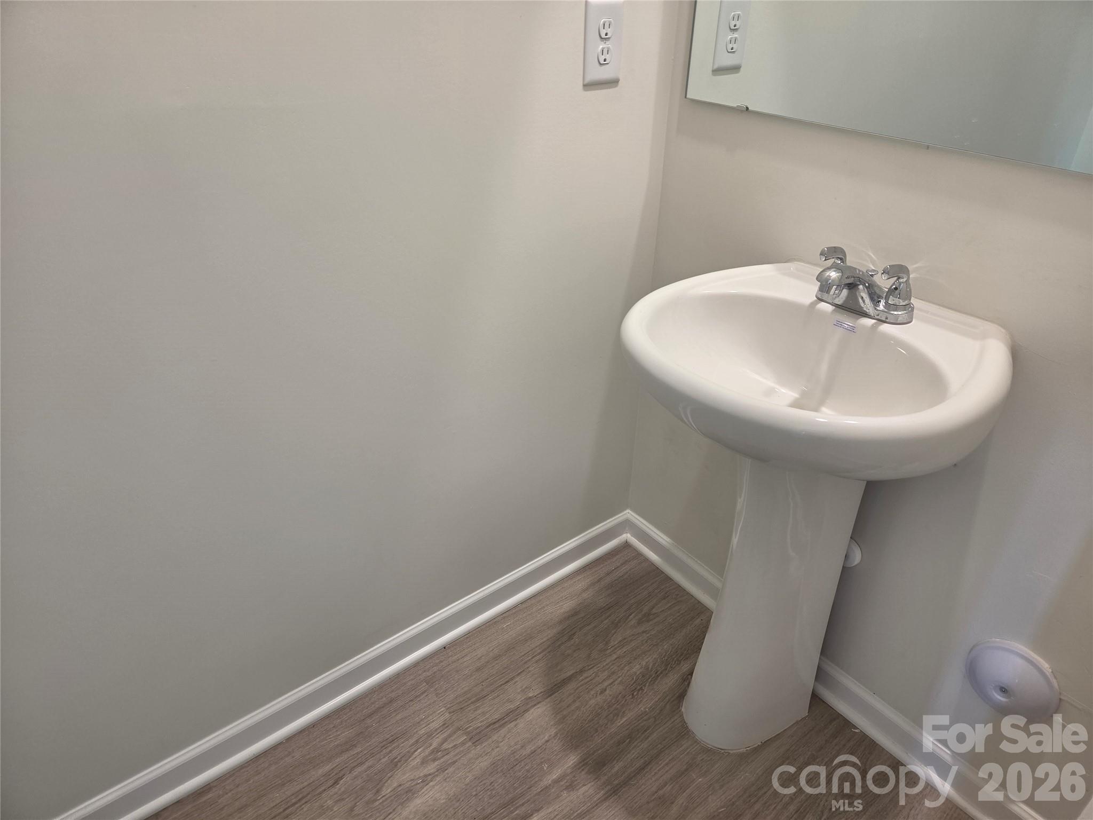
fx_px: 726
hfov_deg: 73.9
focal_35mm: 23
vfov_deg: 58.9
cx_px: 546
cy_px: 410
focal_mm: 5.4
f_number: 1.8
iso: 160
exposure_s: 1/120
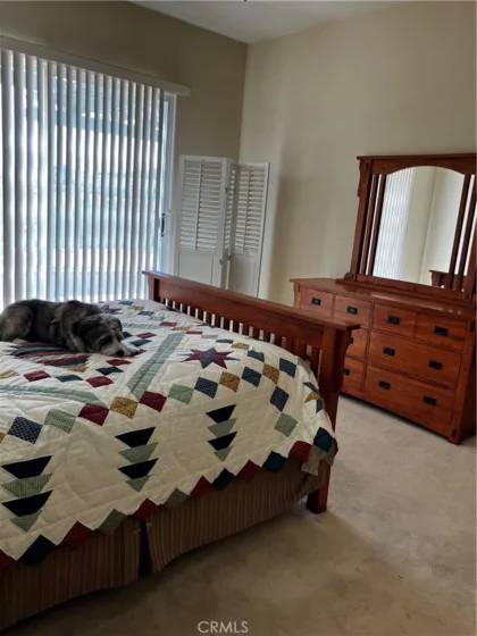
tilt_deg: -9.5
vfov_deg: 63.4
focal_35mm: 28
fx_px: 514
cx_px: 238
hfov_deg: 49.7
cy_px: 318
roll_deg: -4.4
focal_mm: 3.99
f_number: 1.8
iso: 40
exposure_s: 1/60
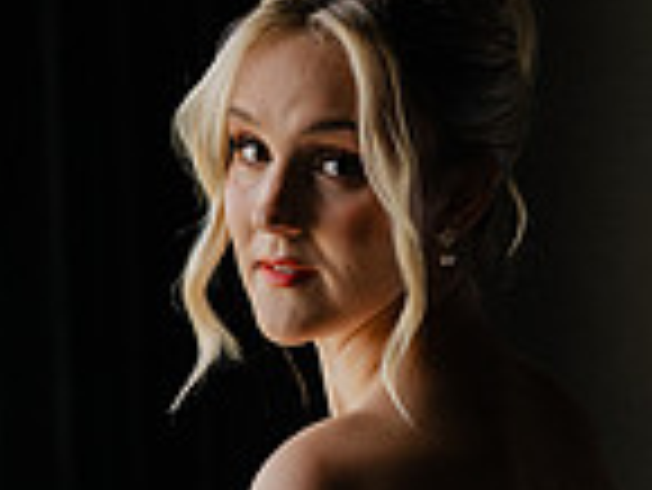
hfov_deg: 13.2
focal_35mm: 149
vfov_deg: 9.8
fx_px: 2809
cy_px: 665
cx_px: 400
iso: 250
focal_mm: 50
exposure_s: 1/320
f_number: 2.5
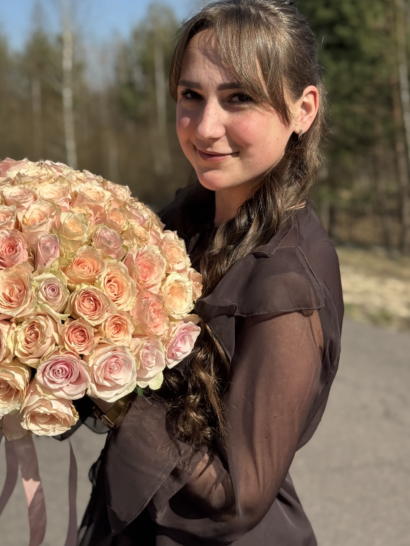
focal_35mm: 61
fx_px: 963
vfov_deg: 31.6
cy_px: 211
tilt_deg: -5.3
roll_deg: -0.8
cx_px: 152
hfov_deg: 24.0
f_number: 1.78
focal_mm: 6.76
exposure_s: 1/5376
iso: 64
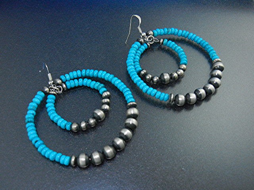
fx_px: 286
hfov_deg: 47.9
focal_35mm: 39
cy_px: 95
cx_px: 127
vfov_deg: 36.8
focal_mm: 7.1
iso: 800
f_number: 7.4
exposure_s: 1/30
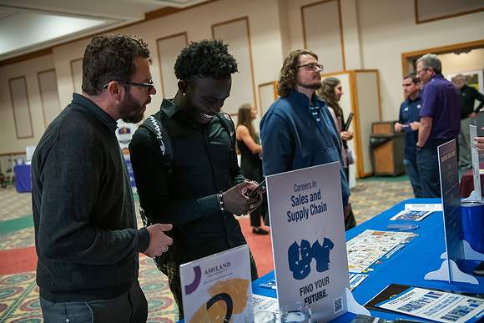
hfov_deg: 50.7
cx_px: 242
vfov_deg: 35.1
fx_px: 511
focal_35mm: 38
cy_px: 162
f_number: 2.8
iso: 2500
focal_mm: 38
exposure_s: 1/200
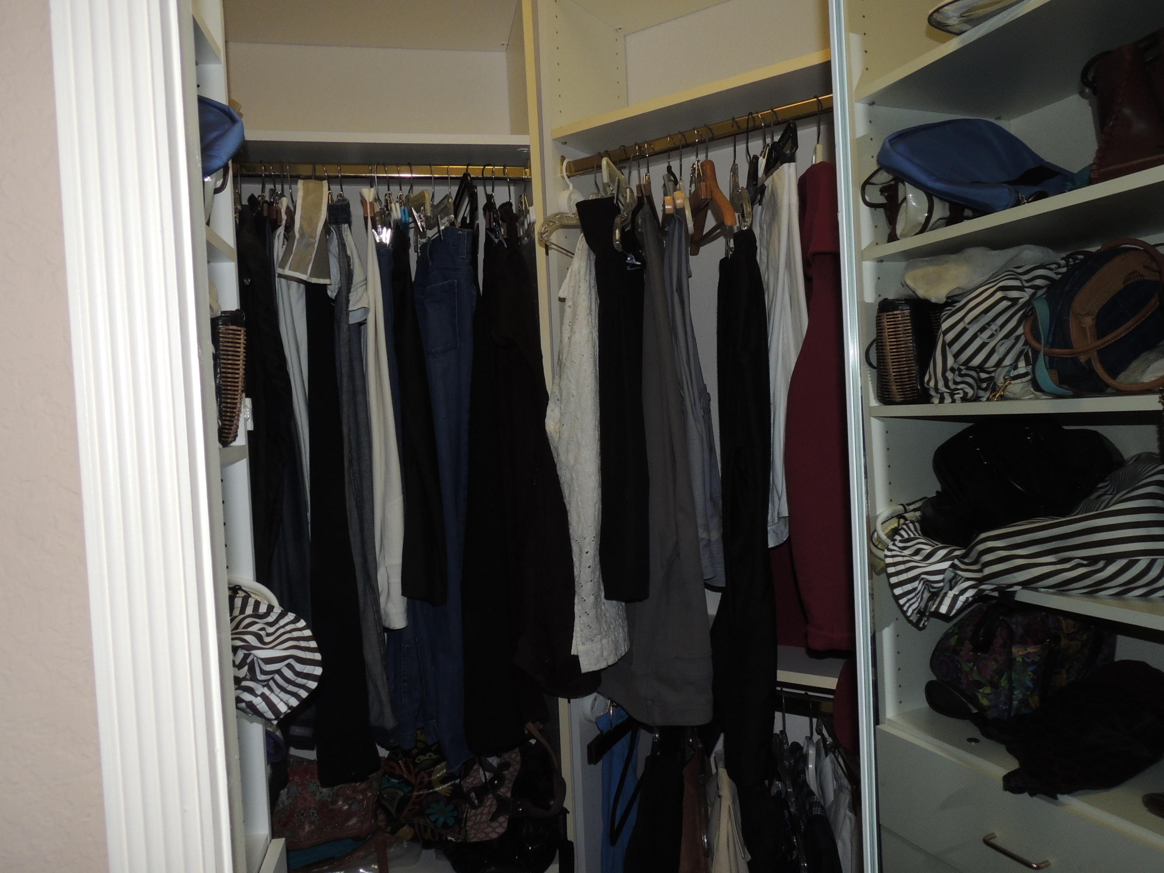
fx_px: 807
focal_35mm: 24
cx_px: 582
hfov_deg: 71.6
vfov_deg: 56.8
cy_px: 436
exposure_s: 1/30
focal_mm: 4.3
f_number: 5.3
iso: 200
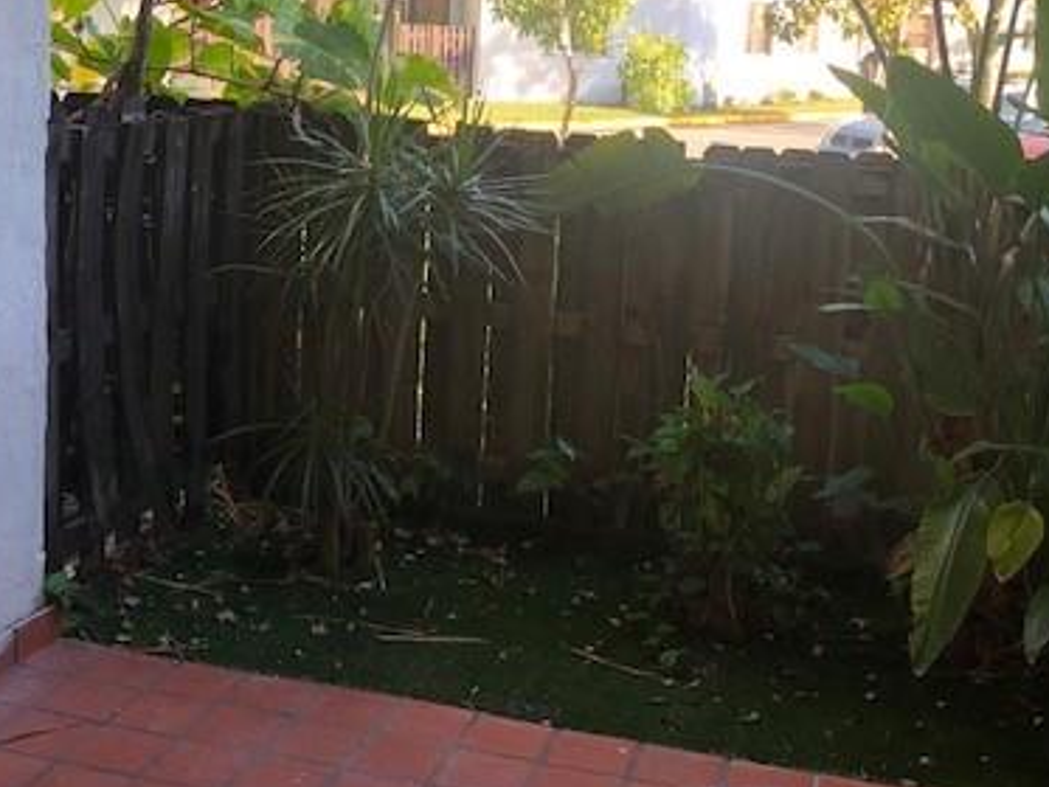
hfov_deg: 39.6
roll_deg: -1.5
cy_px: 259
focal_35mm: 48
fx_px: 1455
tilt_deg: -8.6
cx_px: 458
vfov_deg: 30.1
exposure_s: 1/120
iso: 25
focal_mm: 4
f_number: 1.8
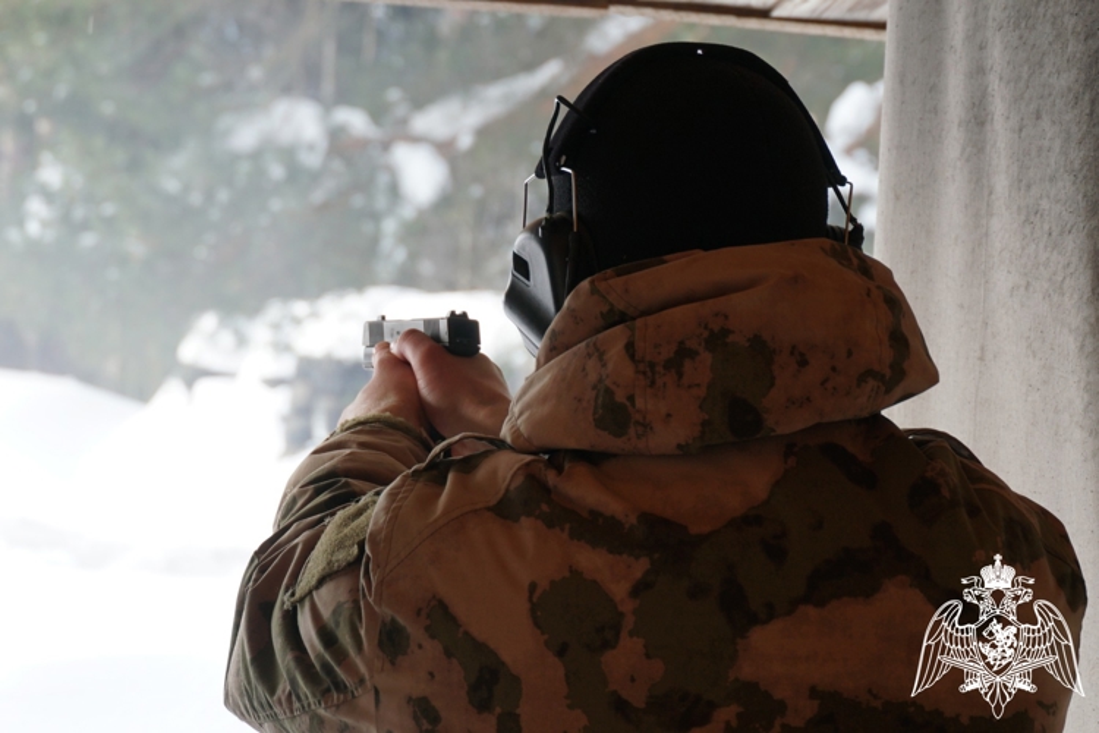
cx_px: 550
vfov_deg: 14.5
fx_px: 2885
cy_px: 366
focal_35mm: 94
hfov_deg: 21.6
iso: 100
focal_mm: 63
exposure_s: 1/100
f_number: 5.6
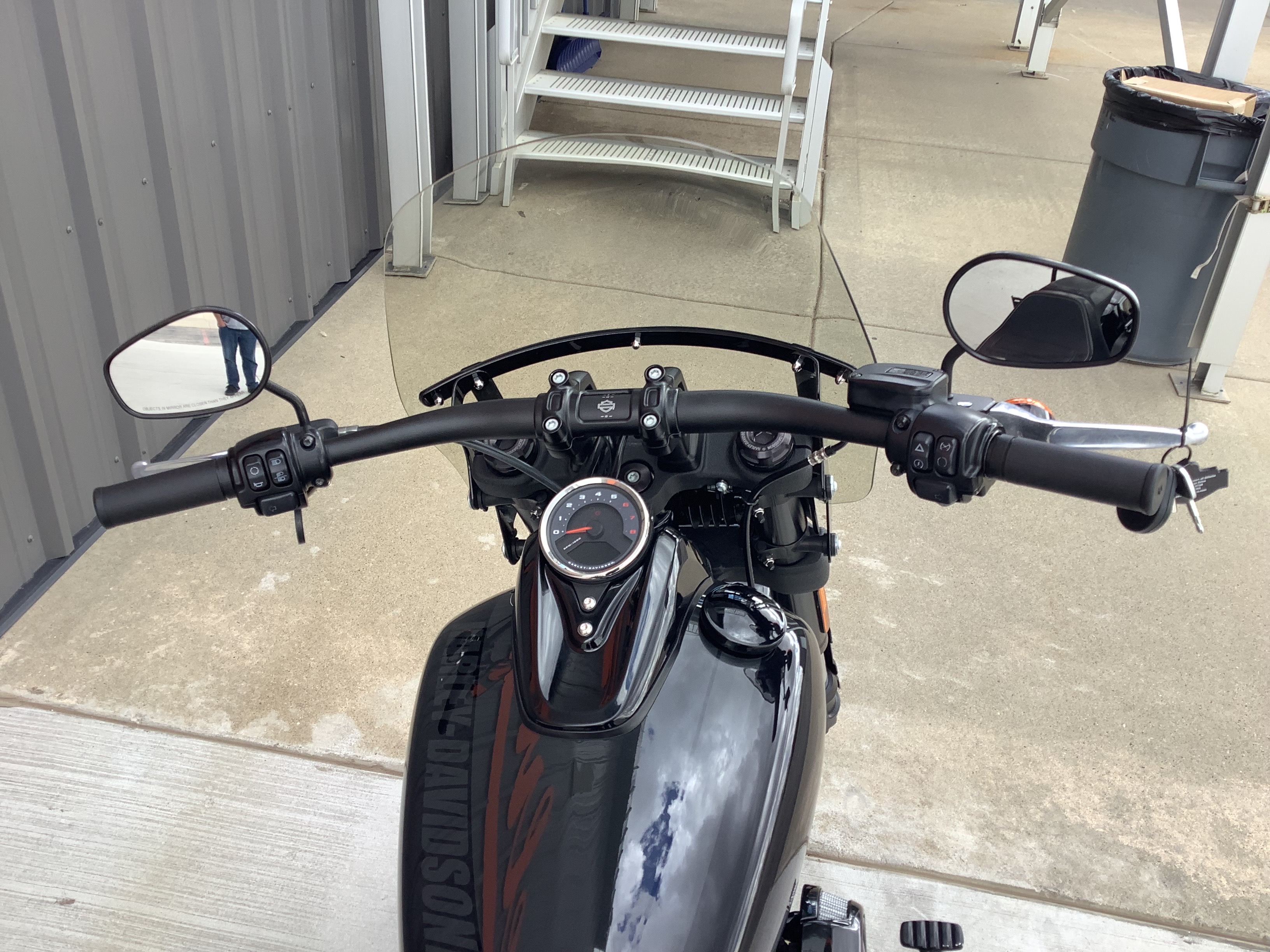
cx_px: 635
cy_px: 476
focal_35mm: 31
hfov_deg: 58.4
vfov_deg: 45.4
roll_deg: -5.3
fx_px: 1137
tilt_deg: -31.7
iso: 25
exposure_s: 1/131
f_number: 2.4
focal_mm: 3.3
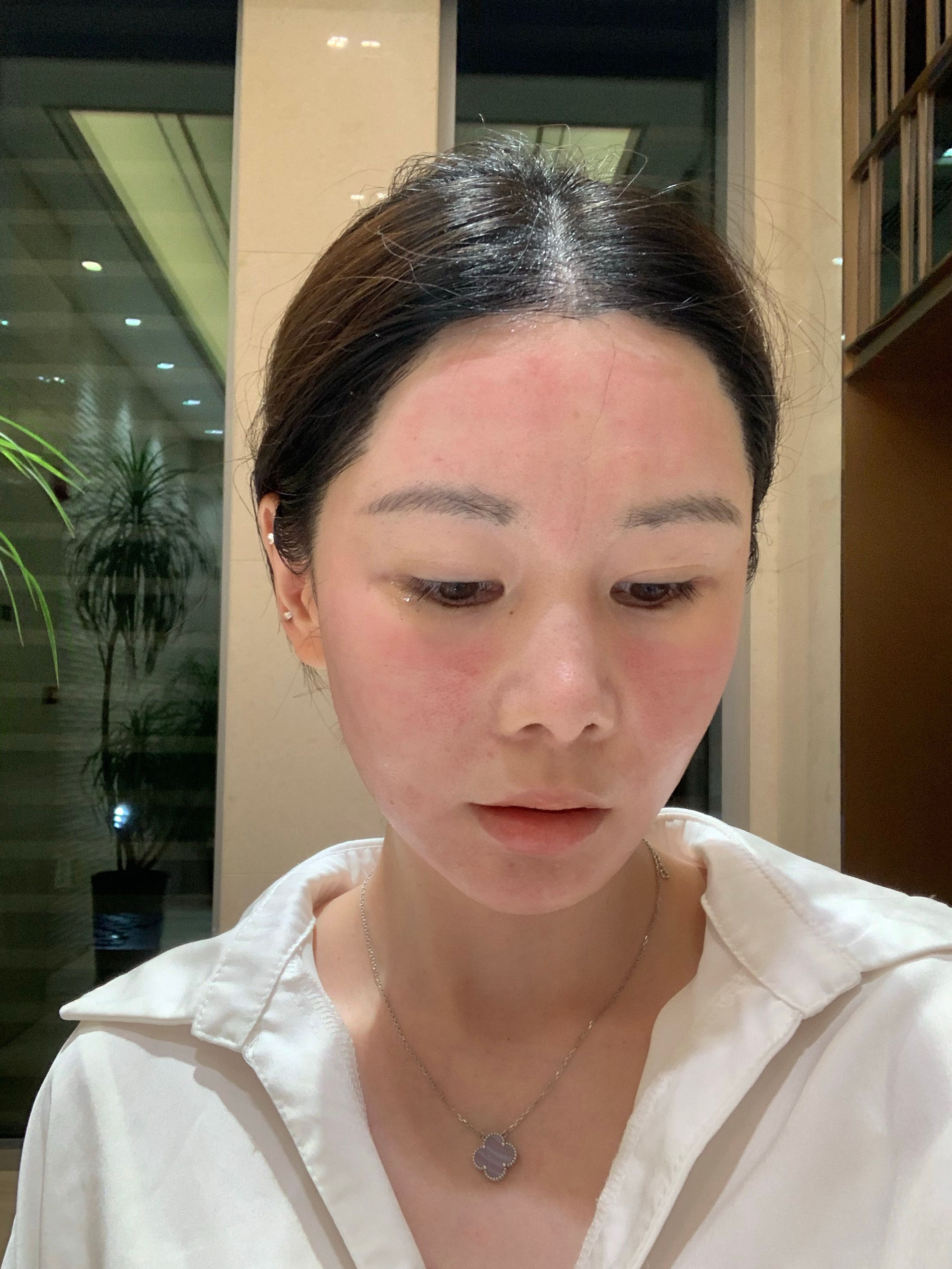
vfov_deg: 53.9
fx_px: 1247
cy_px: 669
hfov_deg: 41.8
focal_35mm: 34
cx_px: 496
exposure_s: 1/50
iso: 125
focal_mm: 2.87
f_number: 2.2
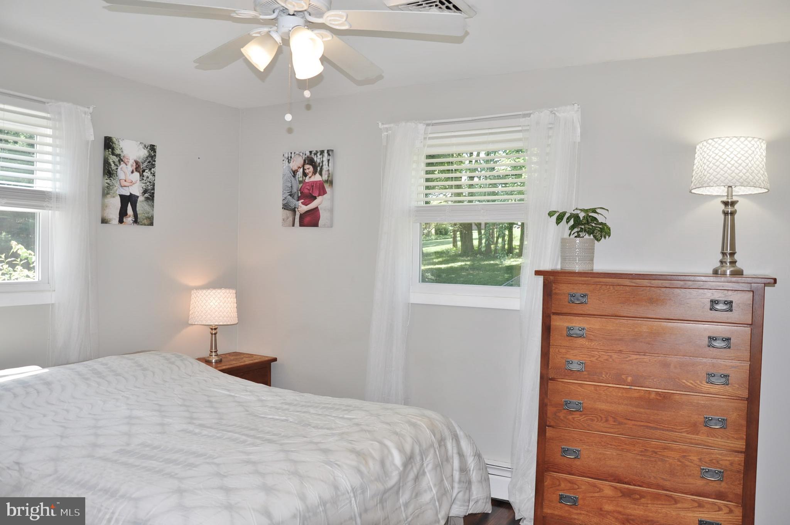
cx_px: 395
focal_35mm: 27
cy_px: 262
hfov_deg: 67.4
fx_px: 592
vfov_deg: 47.8
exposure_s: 1/60
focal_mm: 18
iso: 250
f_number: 5.6
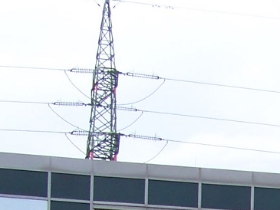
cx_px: 471
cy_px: 504
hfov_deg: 9.6
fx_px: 1594
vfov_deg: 7.1
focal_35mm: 197
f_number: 2.8
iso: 64
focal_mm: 5.85
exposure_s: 1/320
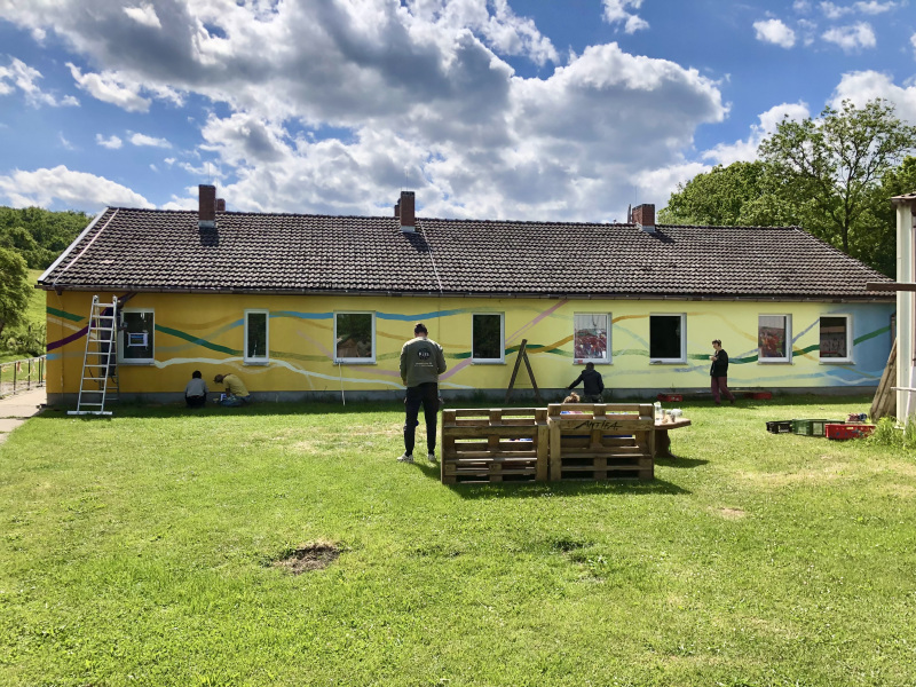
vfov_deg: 49.7
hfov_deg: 63.4
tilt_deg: -0.4
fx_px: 741
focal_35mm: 28
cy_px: 344
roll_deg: -0.3
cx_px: 458
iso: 20
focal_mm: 3.99
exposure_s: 1/1429
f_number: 1.8
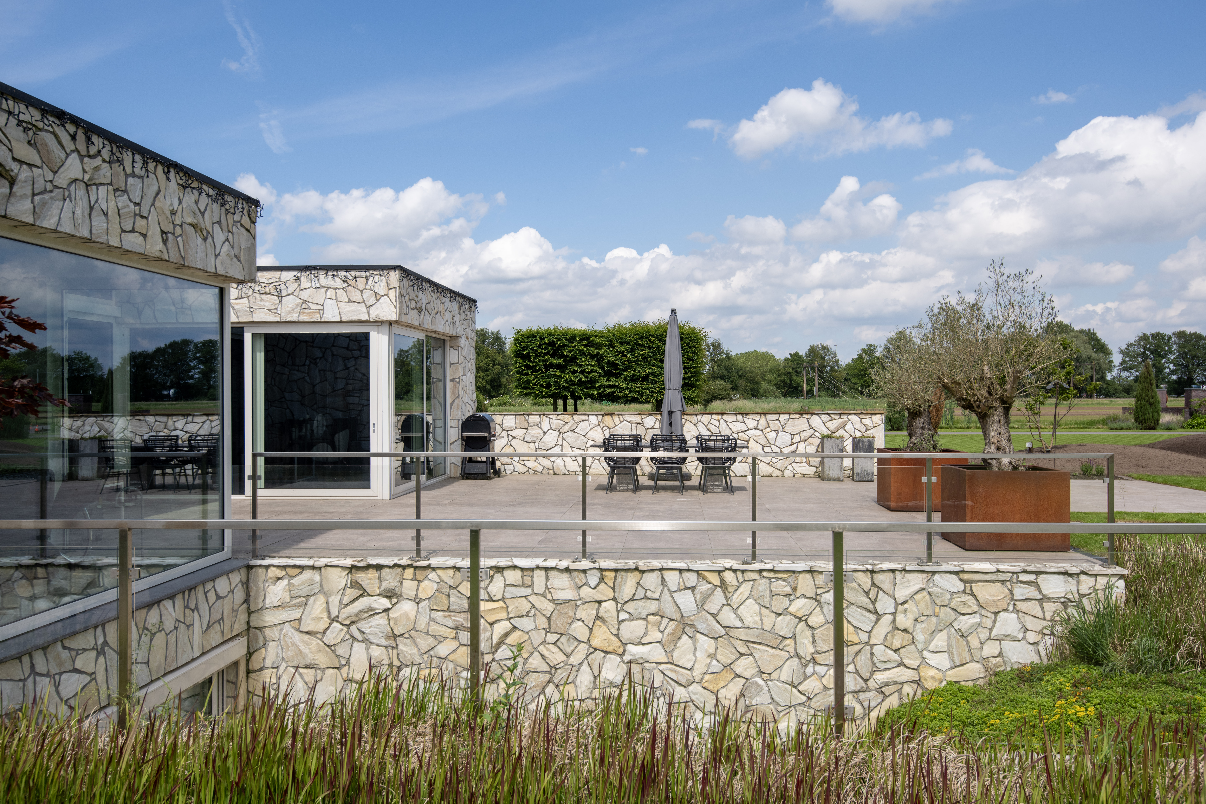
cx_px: 603
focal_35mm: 31
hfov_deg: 60.3
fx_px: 1038
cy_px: 402
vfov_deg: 42.3
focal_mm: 31
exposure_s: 1/500
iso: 200
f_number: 8
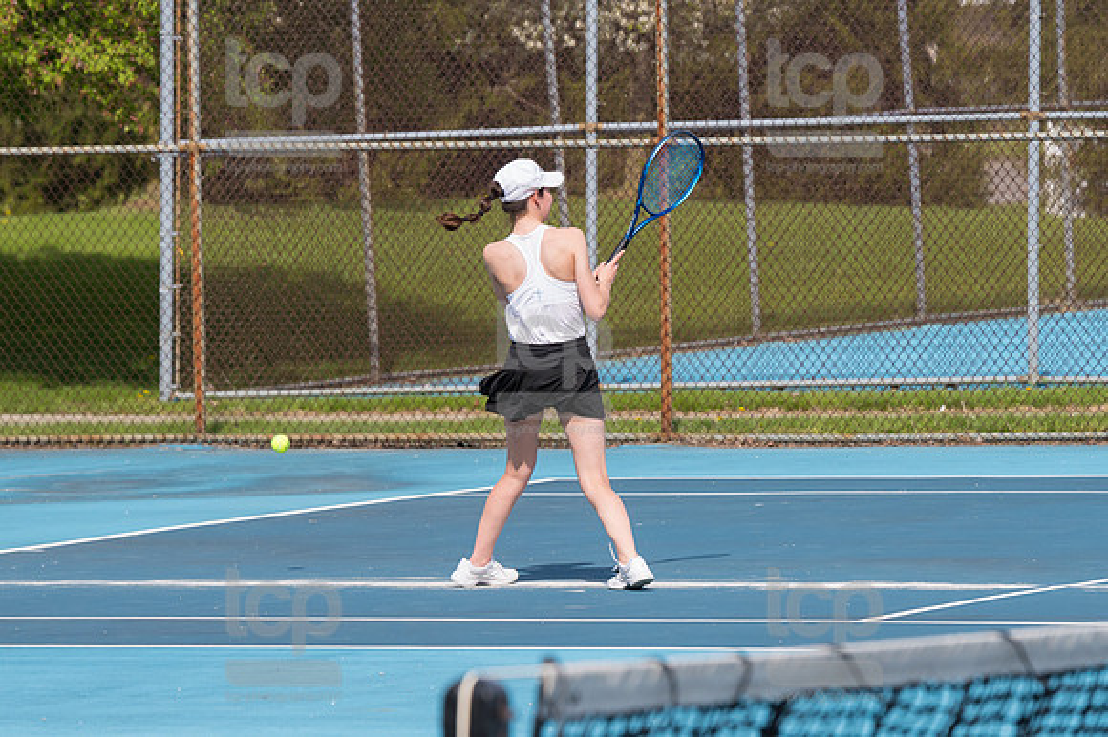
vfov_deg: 4.8
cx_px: 554
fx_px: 8766
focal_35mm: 285
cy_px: 368
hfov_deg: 7.2
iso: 320
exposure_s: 1/1600
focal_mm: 190
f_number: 5.6
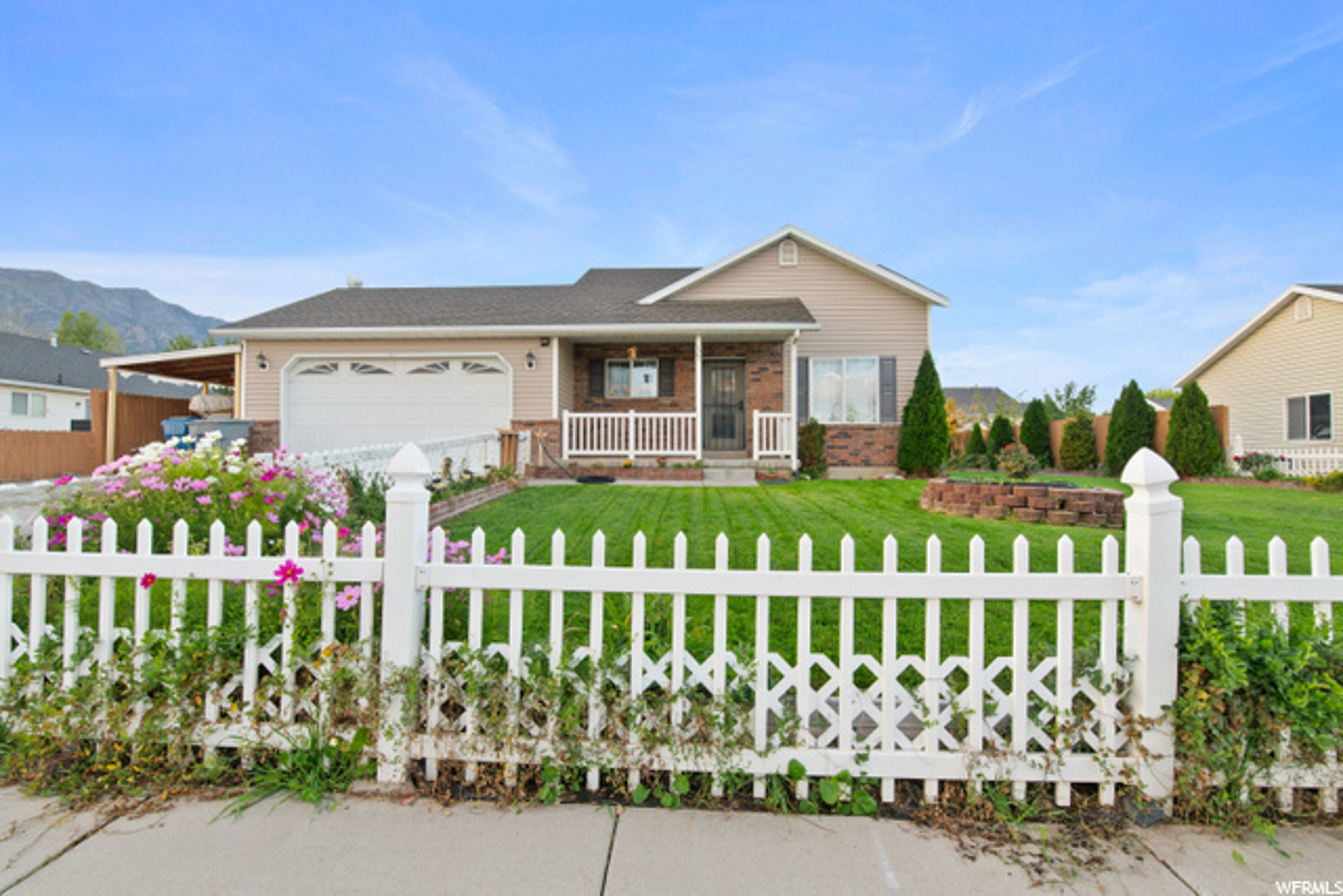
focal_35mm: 15
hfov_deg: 100.4
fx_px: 560
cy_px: 448
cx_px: 672
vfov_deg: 77.4
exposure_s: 1/5
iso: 100
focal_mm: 15
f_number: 8
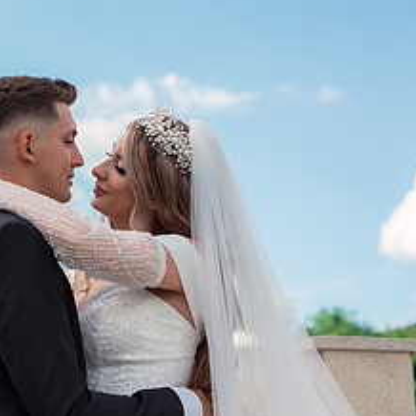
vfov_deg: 15.3
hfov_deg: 14.9
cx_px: -92
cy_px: 322
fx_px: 1536
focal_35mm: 113
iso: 160
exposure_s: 1/640
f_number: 3.2
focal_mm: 50
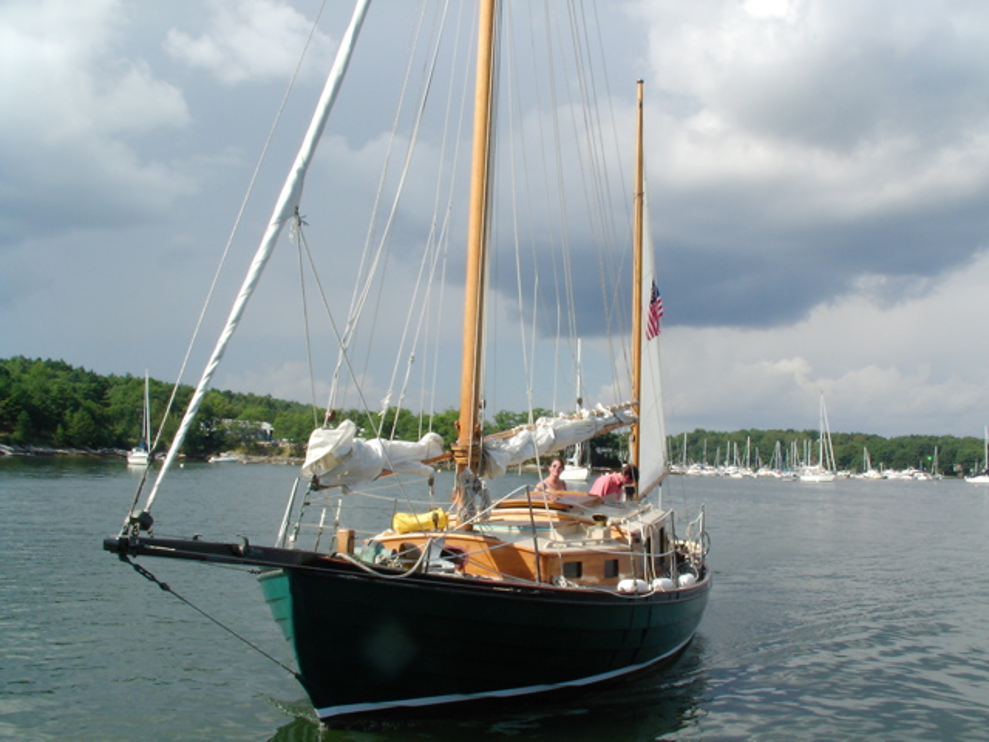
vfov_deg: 37.7
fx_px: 1086
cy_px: 371
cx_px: 494
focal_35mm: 38
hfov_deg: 49.0
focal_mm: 5.8
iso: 50
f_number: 8
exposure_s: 1/192
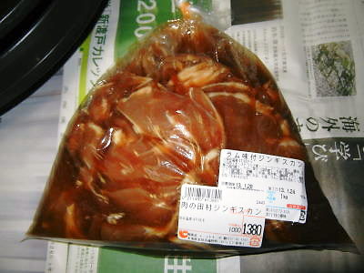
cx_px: 182
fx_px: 315
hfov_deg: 60.0
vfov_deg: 46.8
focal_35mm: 30
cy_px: 136
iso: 200
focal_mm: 5.4
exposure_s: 1/30
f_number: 7
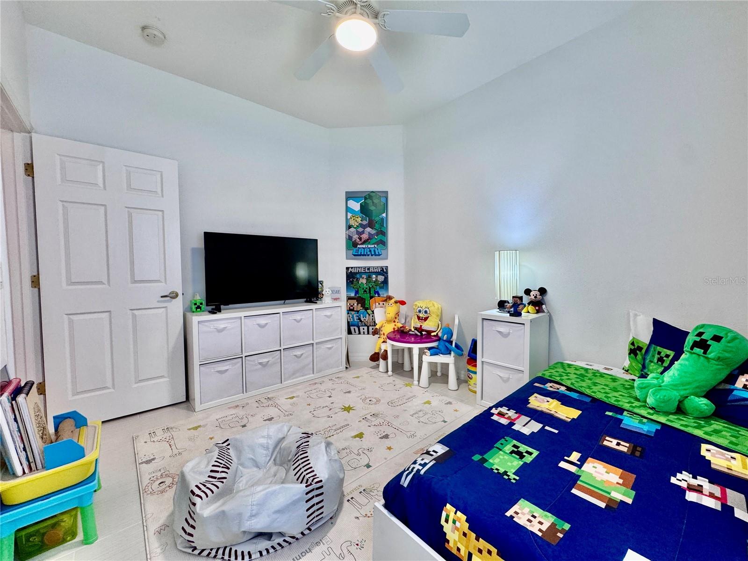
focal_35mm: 14
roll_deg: +0.5
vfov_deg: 85.7
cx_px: 374
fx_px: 303
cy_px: 280
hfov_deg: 102.1
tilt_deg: -2.9
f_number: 2.2
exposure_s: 1/120
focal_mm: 2.22
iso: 160
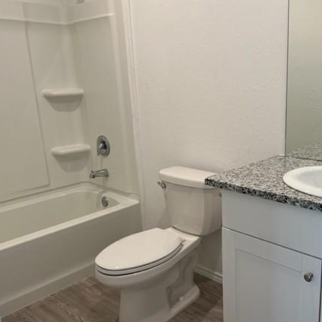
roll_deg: +1.6
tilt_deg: -12.8
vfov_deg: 48.4
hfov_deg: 47.2
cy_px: 170
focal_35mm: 34
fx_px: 358
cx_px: 228
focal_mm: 5.7
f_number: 1.5
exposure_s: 1/120
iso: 64
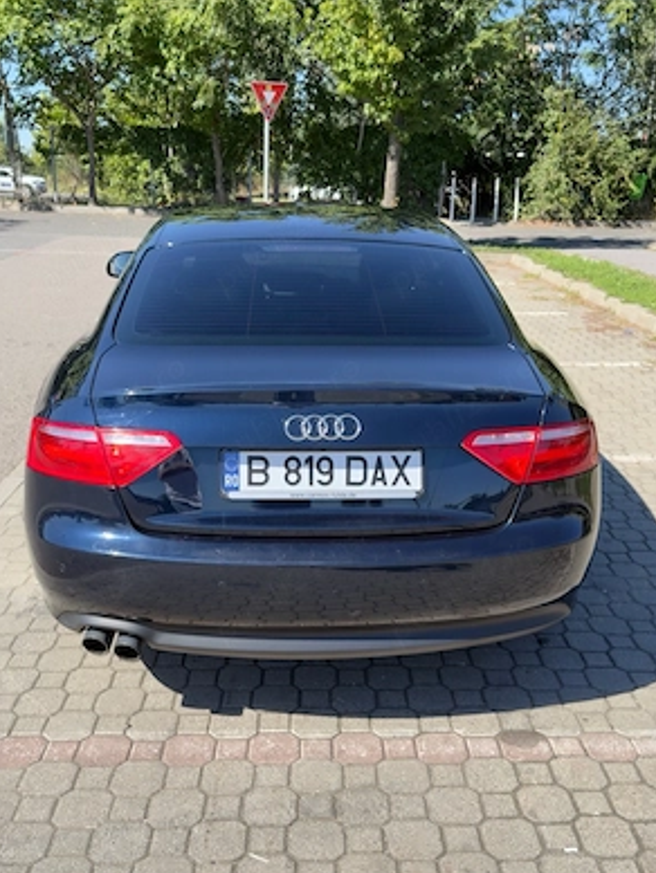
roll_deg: -1.9
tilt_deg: -16.1
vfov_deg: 51.3
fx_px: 909
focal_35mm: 36
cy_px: 440
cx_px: 332
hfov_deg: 39.7
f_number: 1.78
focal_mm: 6.76
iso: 64
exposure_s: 1/1792
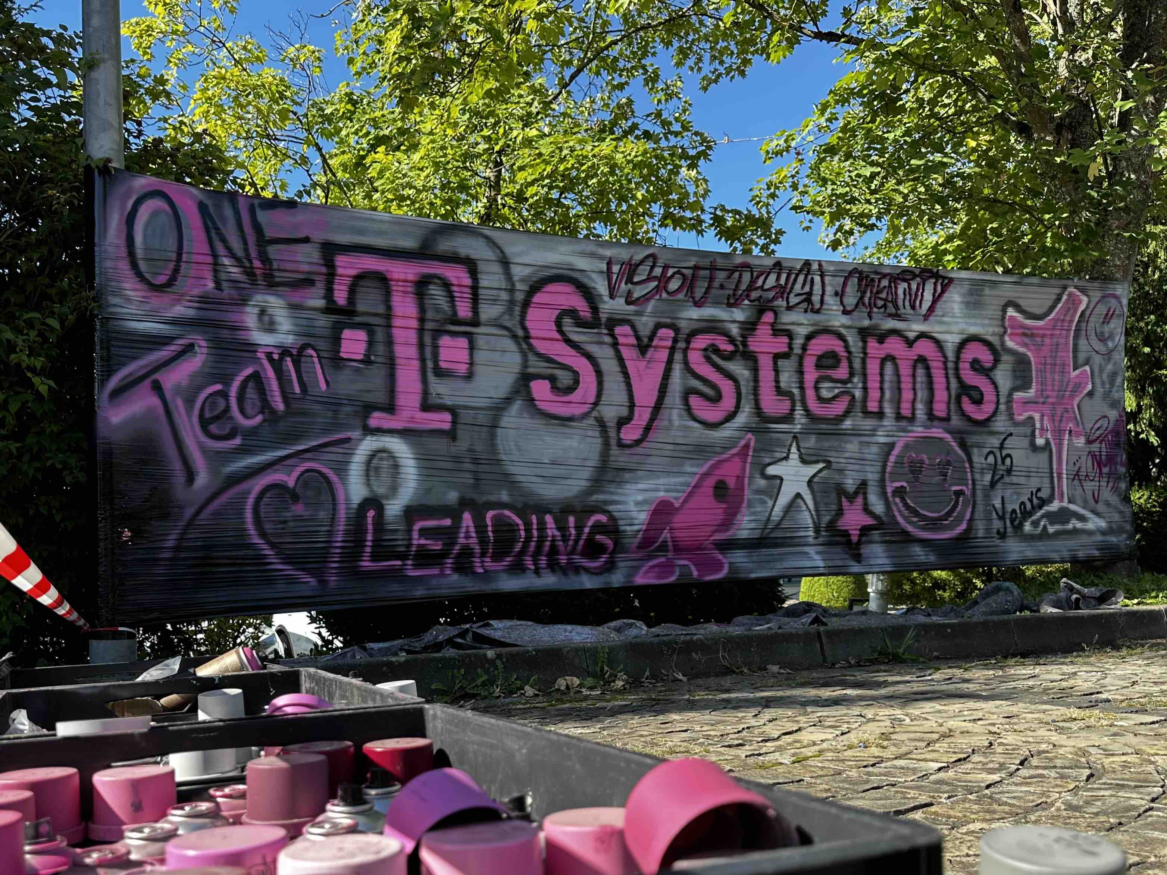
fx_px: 809
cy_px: 438
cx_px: 584
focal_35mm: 24
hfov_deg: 71.6
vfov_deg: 56.8
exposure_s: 1/1083
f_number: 1.78
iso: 80
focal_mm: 6.86
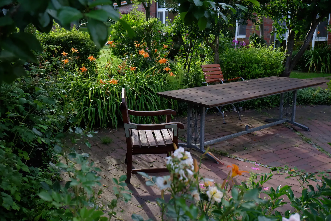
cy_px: 110
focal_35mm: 38
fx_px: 349
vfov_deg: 35.1
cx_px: 166
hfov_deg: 50.7
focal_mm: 25.4
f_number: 4
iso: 2500
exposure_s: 1/2400
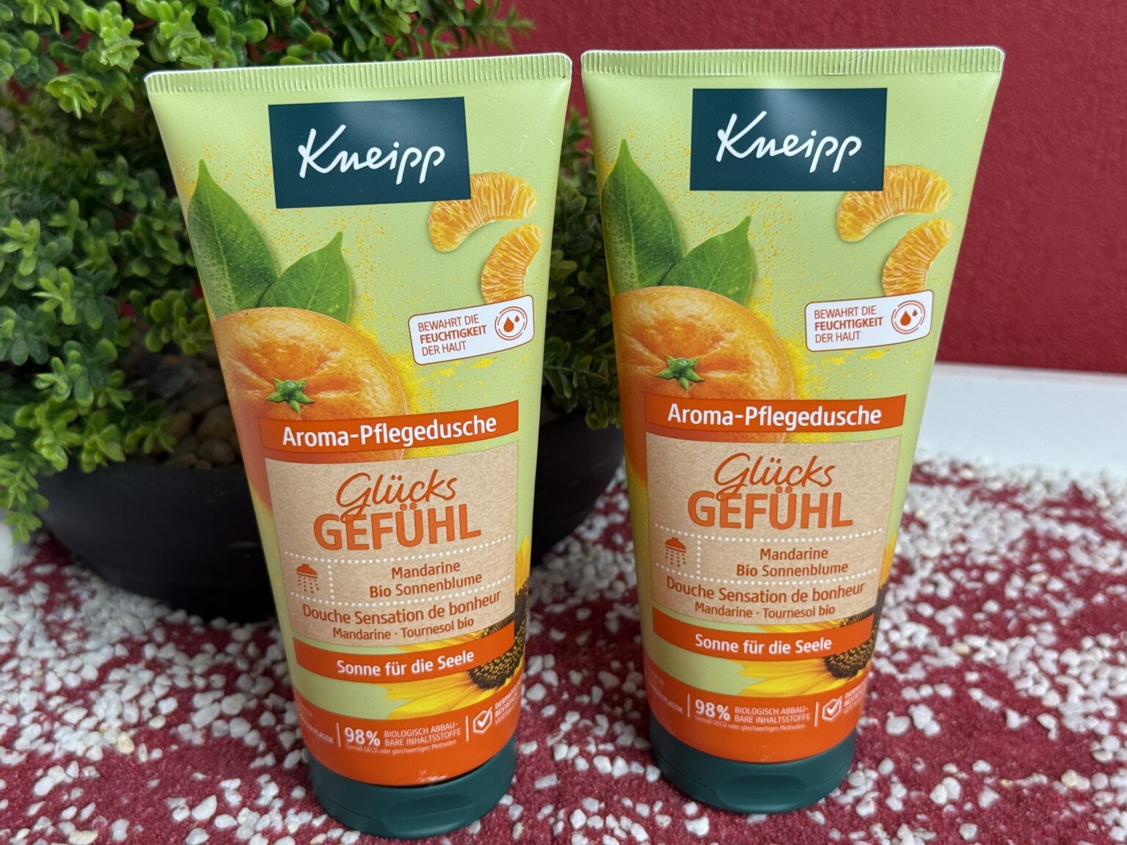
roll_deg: +0.7
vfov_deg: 30.3
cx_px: 564
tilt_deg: -27.7
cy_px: 422
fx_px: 1563
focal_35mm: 48
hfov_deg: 39.7
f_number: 1.78
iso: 80
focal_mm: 6.76
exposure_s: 1/100
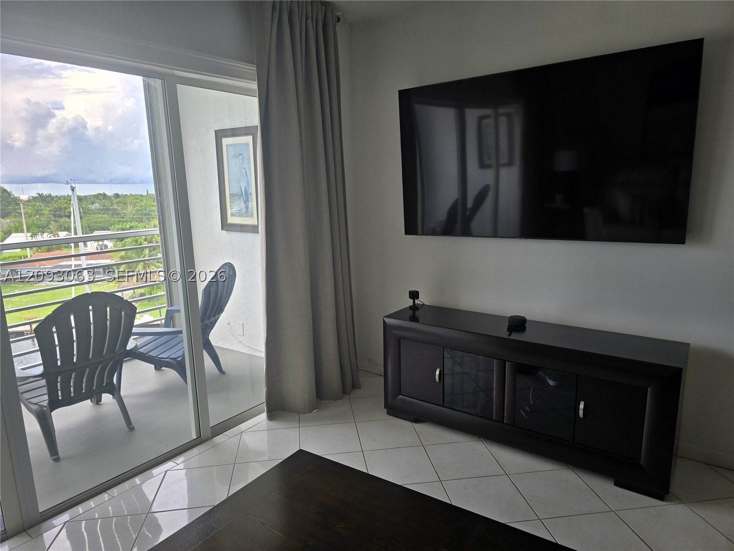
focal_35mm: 23
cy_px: 276
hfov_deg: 73.9
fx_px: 488
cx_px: 367
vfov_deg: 58.9
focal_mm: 6.3
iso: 40
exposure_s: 1/180
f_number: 1.7
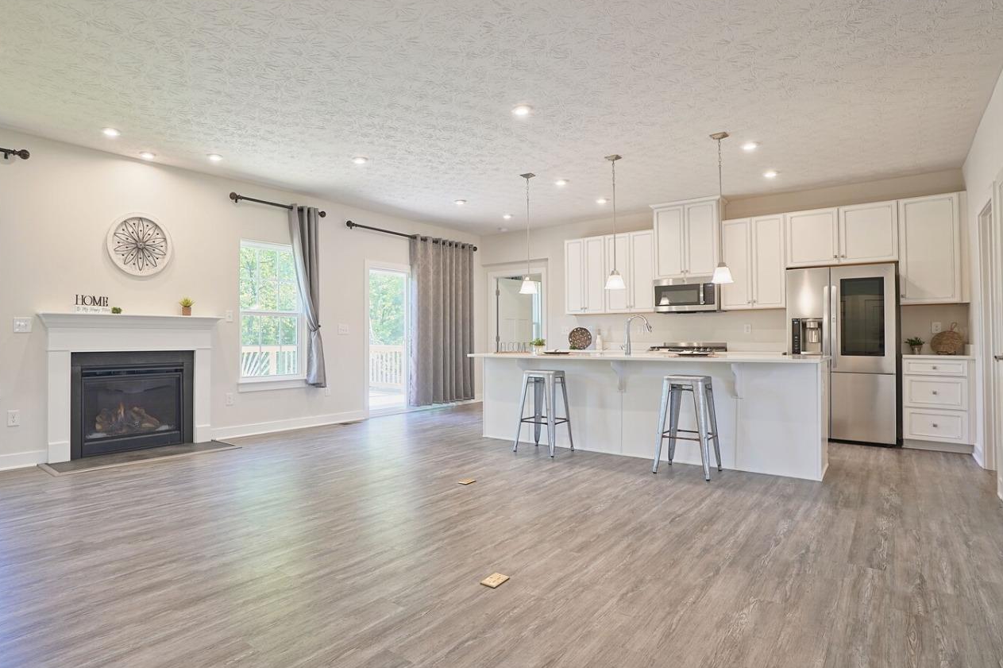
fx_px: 529
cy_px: 335
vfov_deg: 64.5
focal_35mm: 19
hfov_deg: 86.4
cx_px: 431
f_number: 7.1
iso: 400
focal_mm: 16
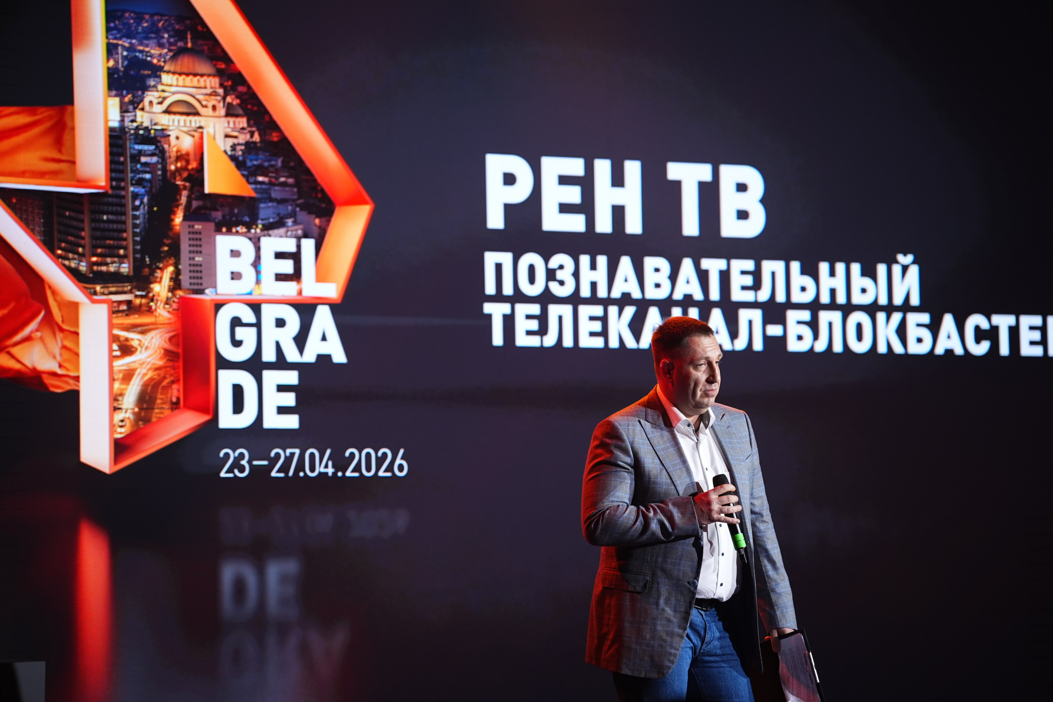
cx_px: 526
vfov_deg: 9.8
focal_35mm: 140
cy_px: 351
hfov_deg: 14.7
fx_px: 4095
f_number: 2.8
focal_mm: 140
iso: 640
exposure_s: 1/200
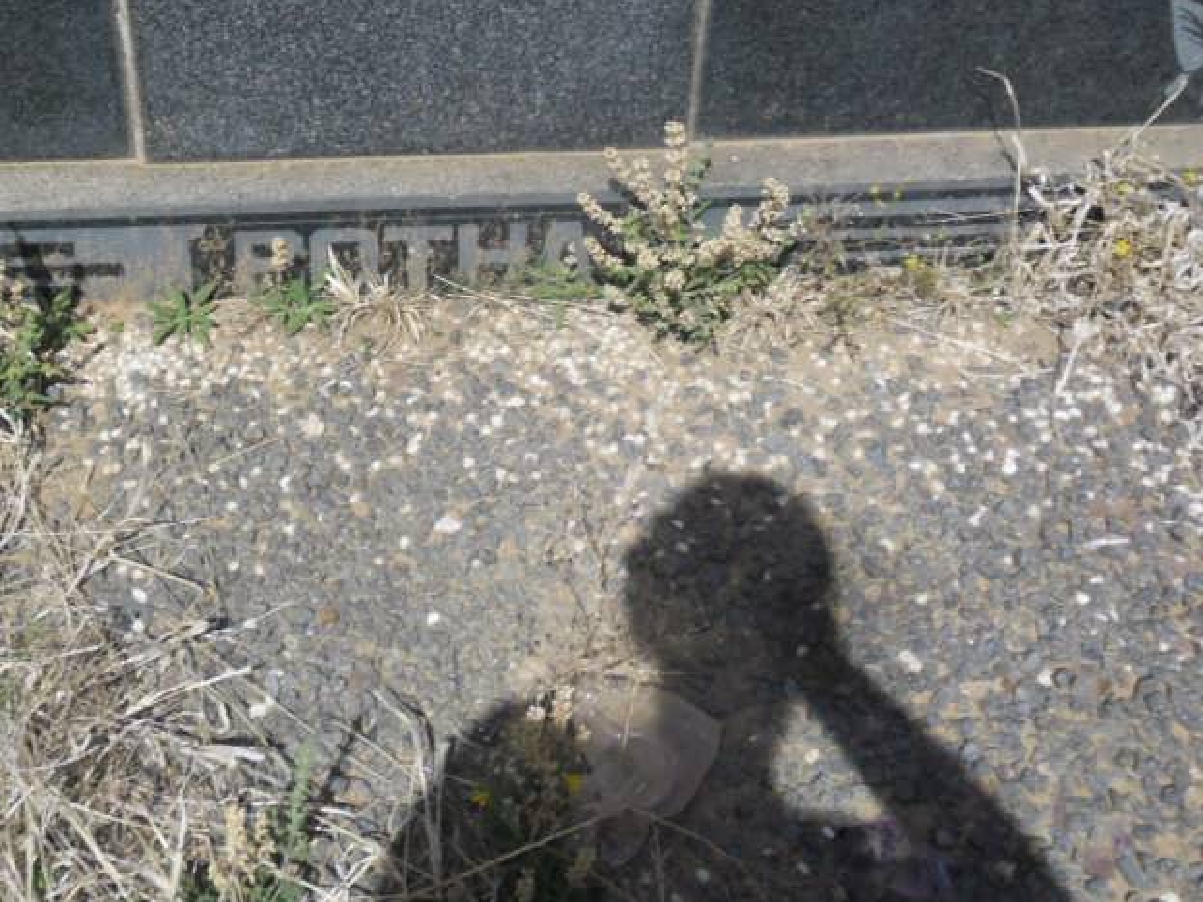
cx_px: 294
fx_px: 1807
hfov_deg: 35.9
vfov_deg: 27.0
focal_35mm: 52
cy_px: 89
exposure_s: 1/250
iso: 80
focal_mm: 4.9
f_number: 9
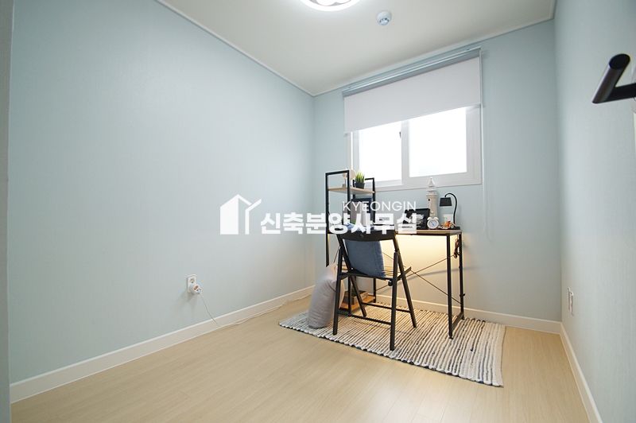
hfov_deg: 100.4
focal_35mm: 15
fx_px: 265
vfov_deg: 77.2
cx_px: 318
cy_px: 212
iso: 400
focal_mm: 10
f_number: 4
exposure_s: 1/100
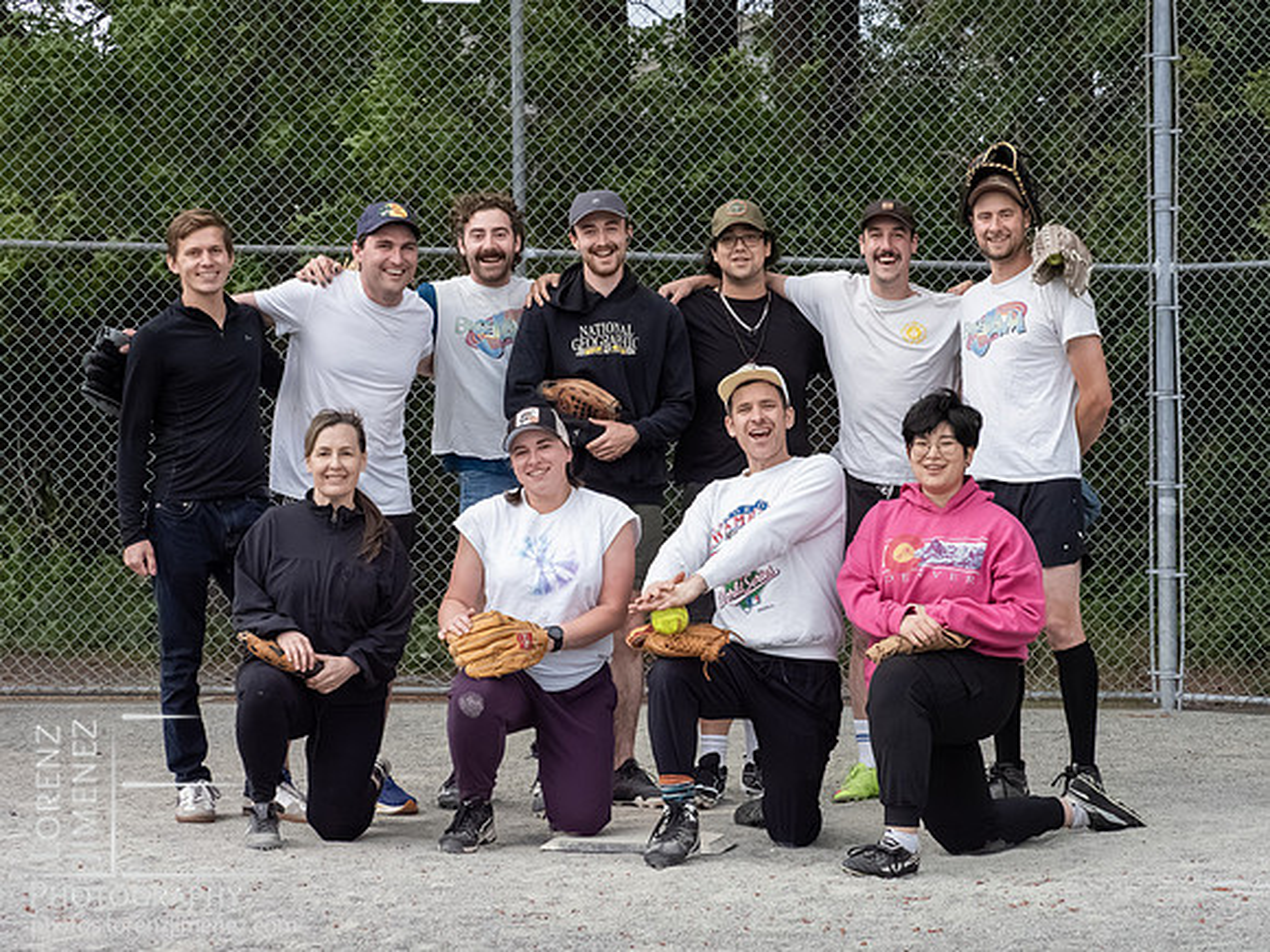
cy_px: 476
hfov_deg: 24.4
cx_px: 635
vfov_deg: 18.4
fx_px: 2935
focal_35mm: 80
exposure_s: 1/1600
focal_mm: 40
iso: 5000
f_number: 5.6
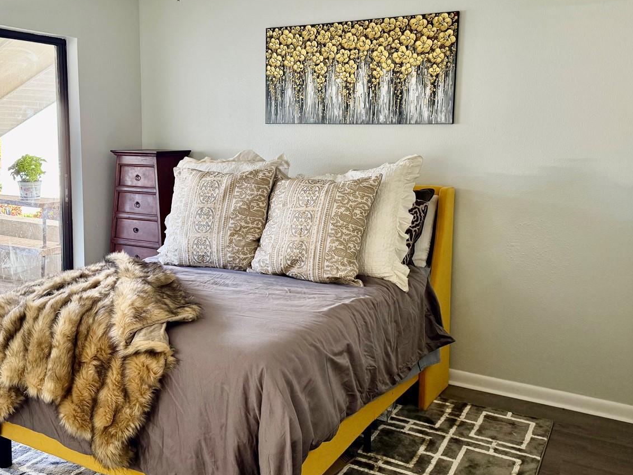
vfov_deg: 41.7
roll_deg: -1.1
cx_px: 260
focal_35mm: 34
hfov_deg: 53.6
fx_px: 622
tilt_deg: -6.5
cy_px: 203
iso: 200
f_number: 1.78
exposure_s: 1/191
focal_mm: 6.76
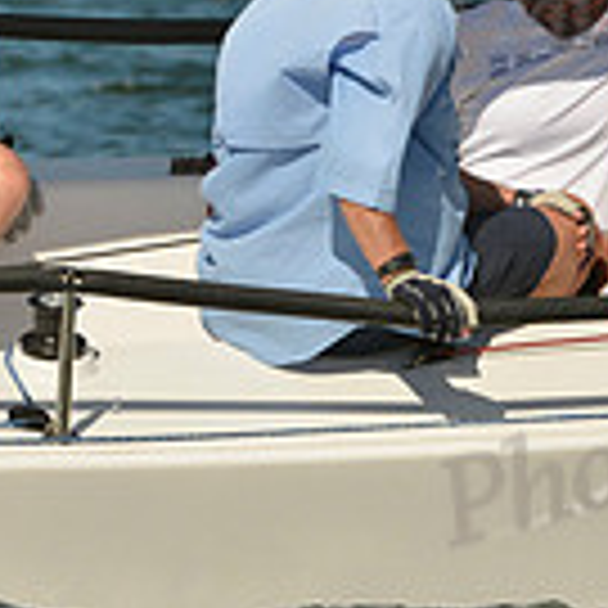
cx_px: 212
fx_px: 21720
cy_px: 259
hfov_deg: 1.6
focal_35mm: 1093
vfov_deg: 1.6
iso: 280
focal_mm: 300
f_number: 13
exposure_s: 1/800
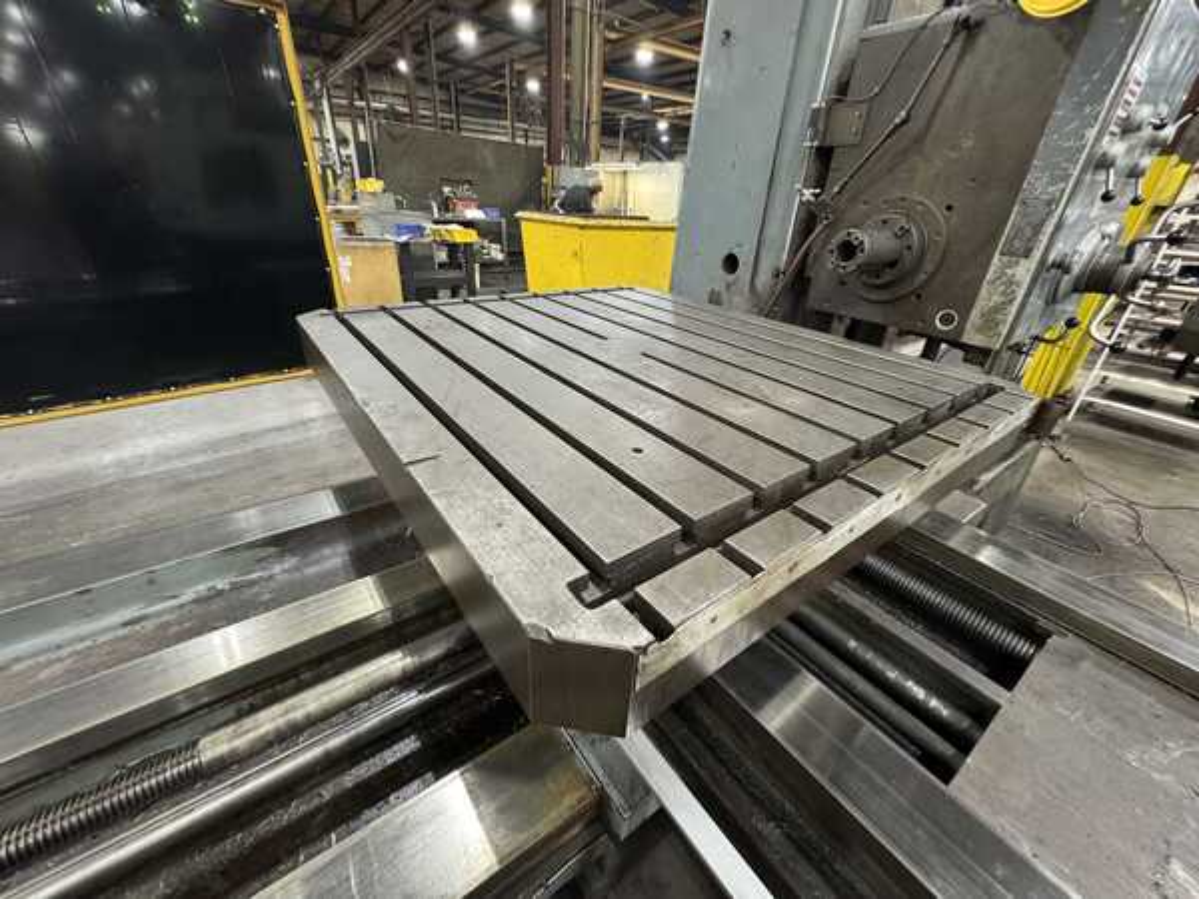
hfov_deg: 102.1
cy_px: 450
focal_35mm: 14
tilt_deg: -29.4
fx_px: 485
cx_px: 600
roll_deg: -3.7
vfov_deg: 85.7
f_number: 2.2
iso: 800
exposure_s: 1/60
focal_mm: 2.22
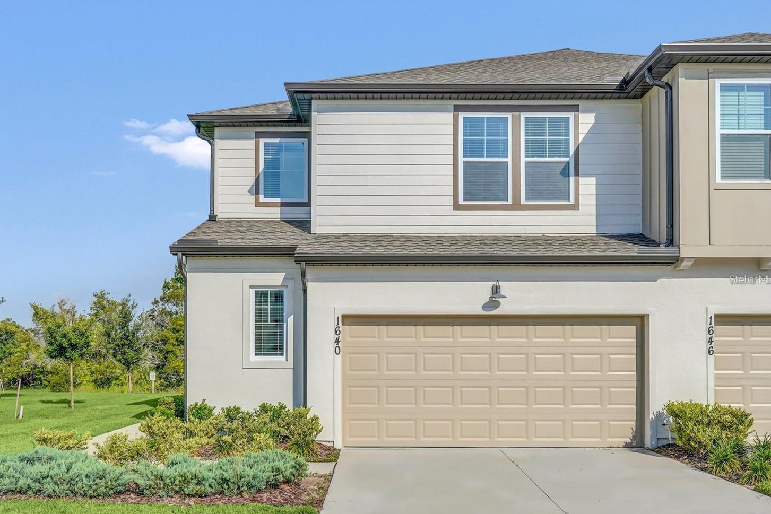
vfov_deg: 39.9
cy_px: 279
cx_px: 355
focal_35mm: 33
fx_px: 707
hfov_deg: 57.2
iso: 100
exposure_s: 1/400
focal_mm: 20
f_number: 7.1
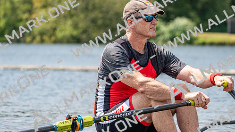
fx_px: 1520
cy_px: 59
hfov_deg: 8.8
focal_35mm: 244
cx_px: 129
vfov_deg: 5.0
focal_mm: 200
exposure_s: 1/1600
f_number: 5.6
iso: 320
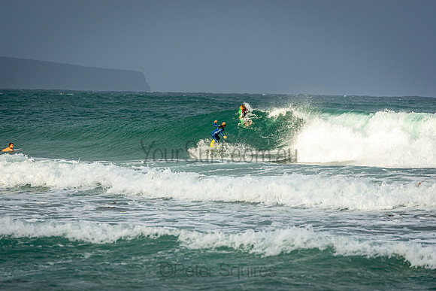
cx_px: 218
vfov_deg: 4.6
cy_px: 146
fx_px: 3634
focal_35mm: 300
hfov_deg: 6.9
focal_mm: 200
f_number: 5.6
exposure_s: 1/500
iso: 200
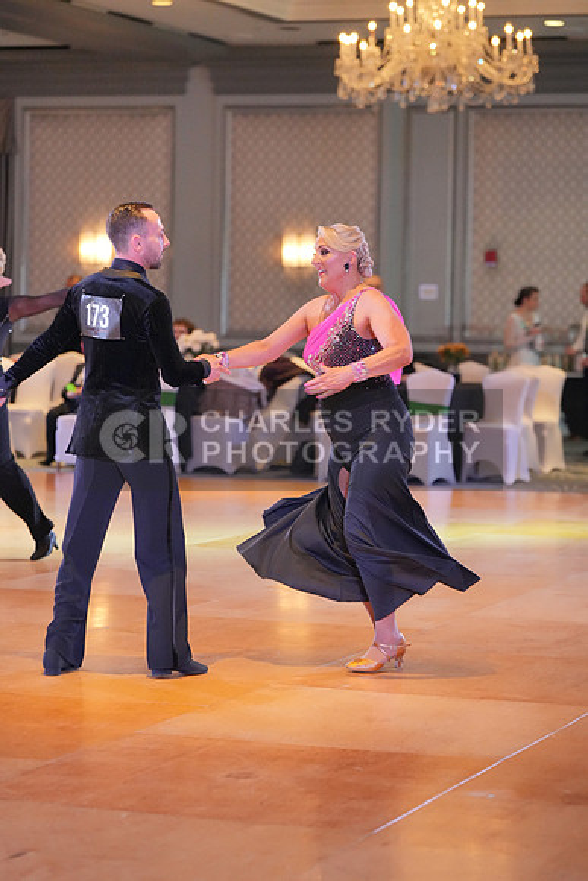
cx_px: 294
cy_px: 440
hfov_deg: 12.8
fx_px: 2620
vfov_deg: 19.1
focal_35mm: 107
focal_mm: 107
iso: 6400
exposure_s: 1/500
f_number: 3.2
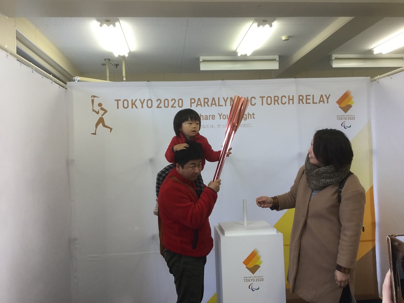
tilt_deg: -0.1
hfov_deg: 58.4
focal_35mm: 31
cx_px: 202
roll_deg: +2.0
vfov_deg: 45.4
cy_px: 152
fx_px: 362
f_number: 2.4
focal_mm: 3.3
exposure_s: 1/33
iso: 32
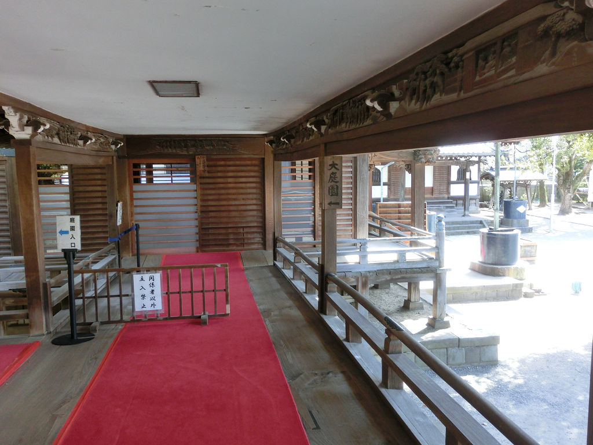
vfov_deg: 49.7
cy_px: 222
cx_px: 296
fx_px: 480
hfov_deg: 63.4
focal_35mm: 28
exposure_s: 1/125
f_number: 3
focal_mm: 5
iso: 125
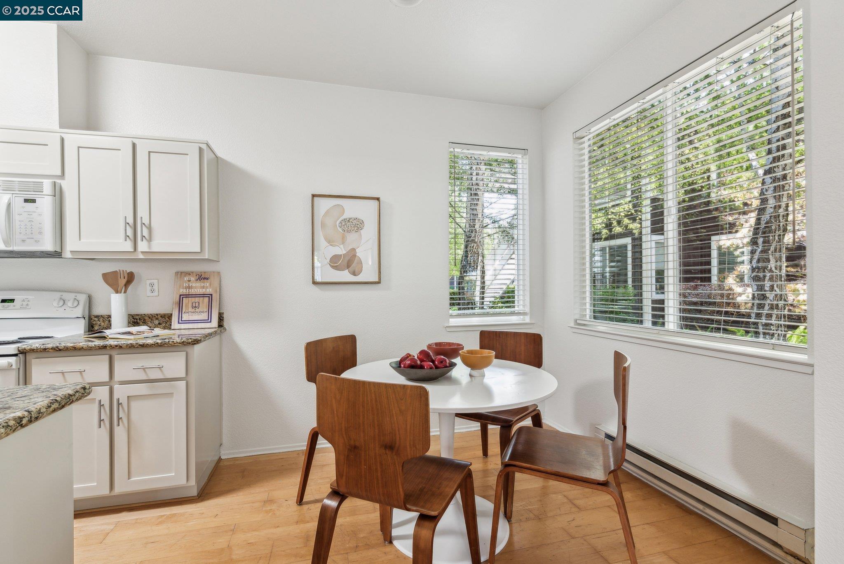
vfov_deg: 73.8
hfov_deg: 96.7
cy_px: 282
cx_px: 422
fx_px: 375
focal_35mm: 16
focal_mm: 16
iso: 400
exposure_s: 1/6
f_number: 8
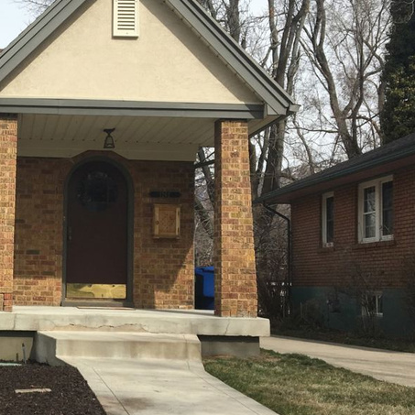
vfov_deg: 29.5
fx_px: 787
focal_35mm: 58
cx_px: 14
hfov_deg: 28.0
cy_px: 226
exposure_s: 1/2262
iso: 25
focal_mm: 4.15
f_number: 2.2
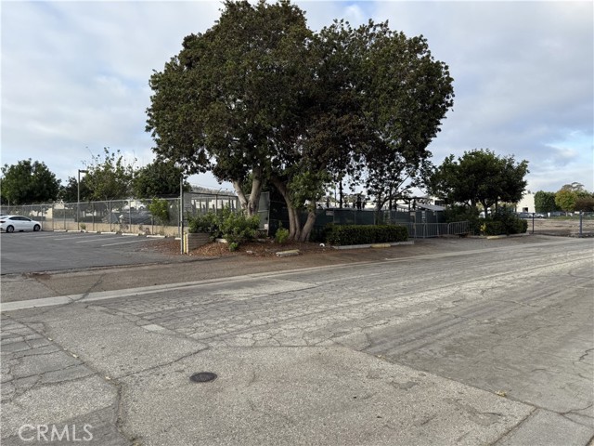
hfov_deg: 71.6
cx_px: 297
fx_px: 412
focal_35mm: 24
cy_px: 223
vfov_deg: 56.8
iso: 80
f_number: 1.78
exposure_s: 1/1618
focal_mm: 6.76
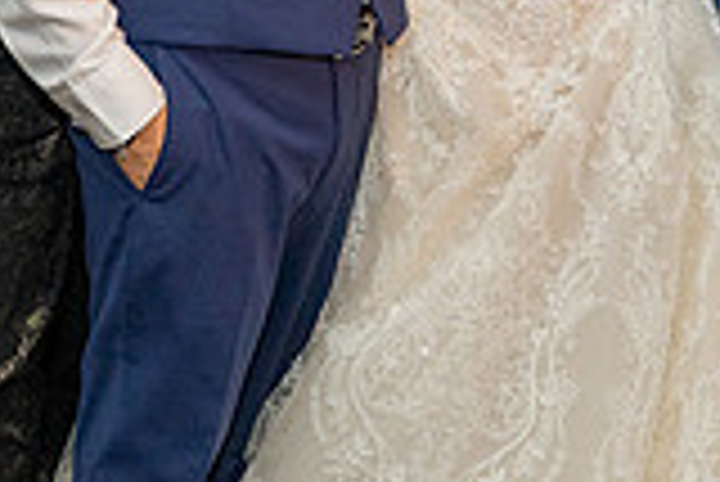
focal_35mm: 115
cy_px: -66
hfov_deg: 17.7
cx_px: 196
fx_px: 2302
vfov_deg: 11.7
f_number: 3.2
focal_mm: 24
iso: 640
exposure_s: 1/160
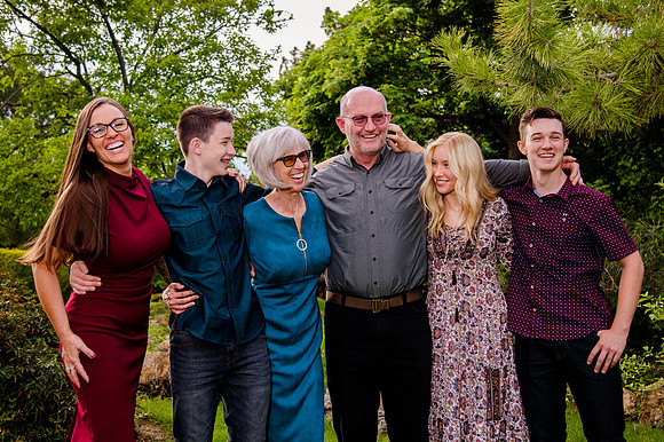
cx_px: 325
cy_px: 201
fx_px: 908
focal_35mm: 49
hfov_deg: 40.2
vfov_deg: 27.3
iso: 160
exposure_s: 1/200
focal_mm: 40
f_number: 4.5
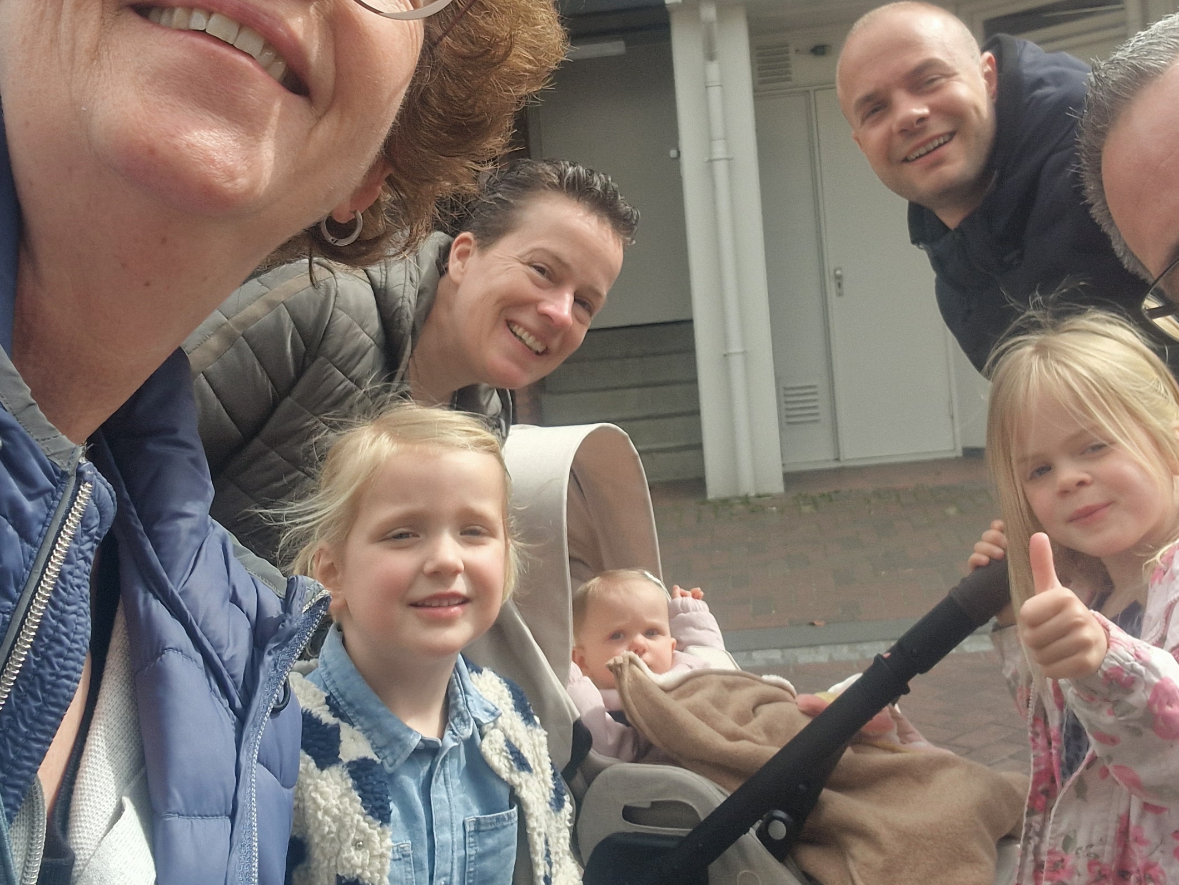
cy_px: 282
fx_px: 1465
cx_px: 669
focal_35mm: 43
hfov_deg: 43.7
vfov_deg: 33.3
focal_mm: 3.3
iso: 50
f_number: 2.2
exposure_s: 1/930
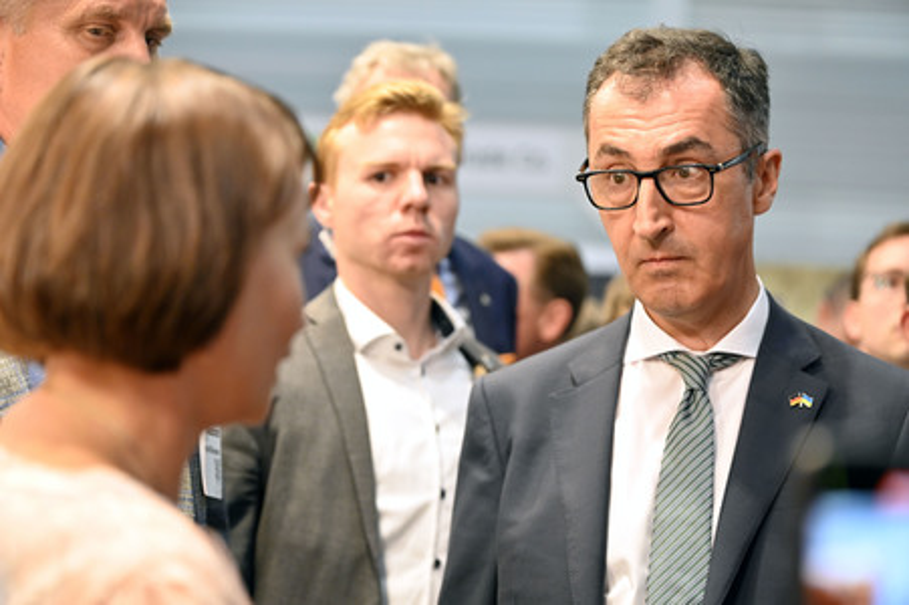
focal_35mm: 70
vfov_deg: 19.4
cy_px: 302
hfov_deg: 28.9
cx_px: 454
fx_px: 1766
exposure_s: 1/320
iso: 3200
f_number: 2.8
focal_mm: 70
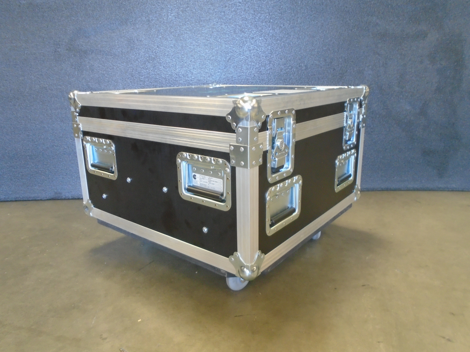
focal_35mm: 26
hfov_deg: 67.3
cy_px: 176
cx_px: 235
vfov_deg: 53.1
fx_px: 353
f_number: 3.2
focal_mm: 4.6
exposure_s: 1/30
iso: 400
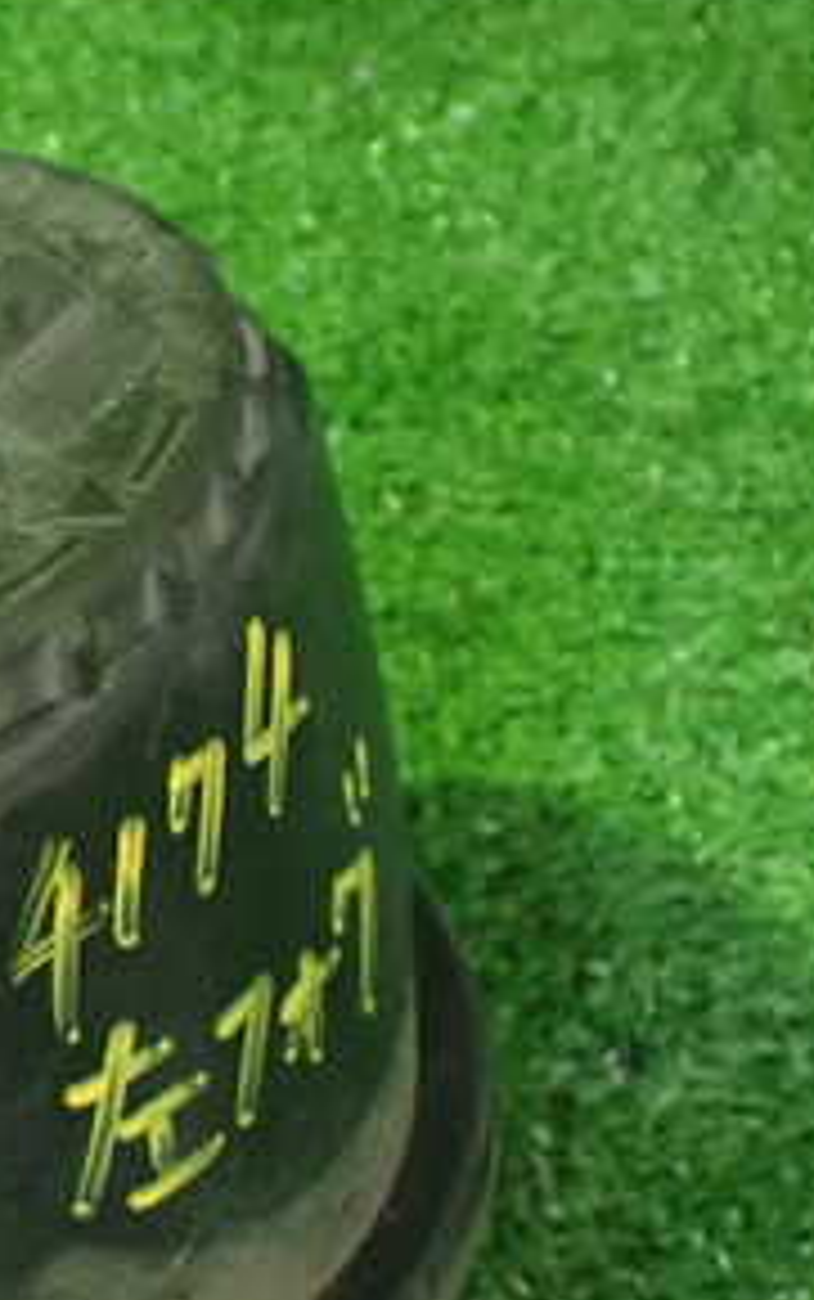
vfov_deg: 30.9
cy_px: 837
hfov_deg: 18.7
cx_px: -144
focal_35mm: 66
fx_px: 2339
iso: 1250
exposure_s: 1/30
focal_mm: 5.4
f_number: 2.3
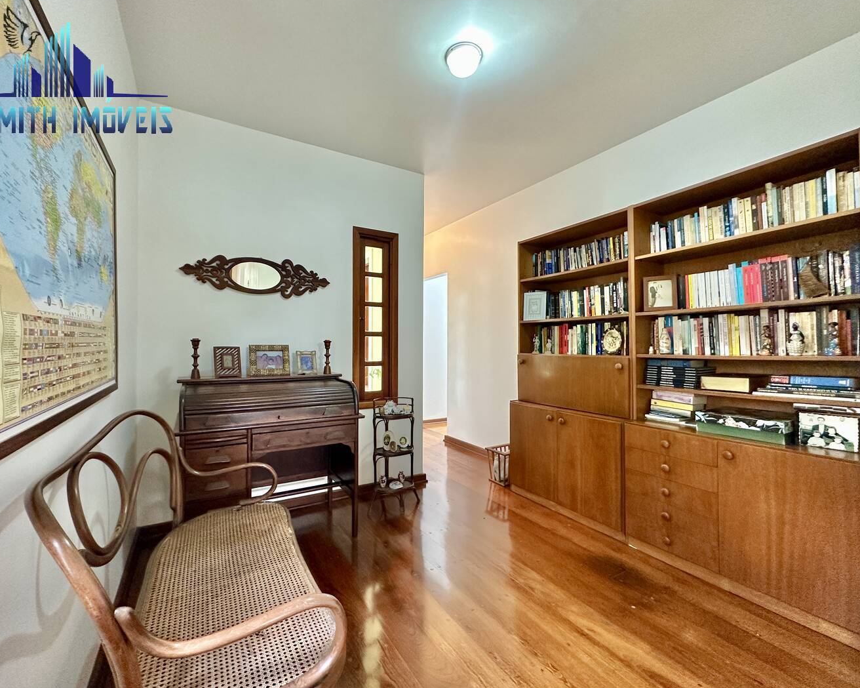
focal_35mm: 15
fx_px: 382
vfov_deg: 84.0
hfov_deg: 96.7
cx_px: 409
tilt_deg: -0.1
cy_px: 345
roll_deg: +0.1
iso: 250
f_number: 2.2
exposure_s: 1/60
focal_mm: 2.22
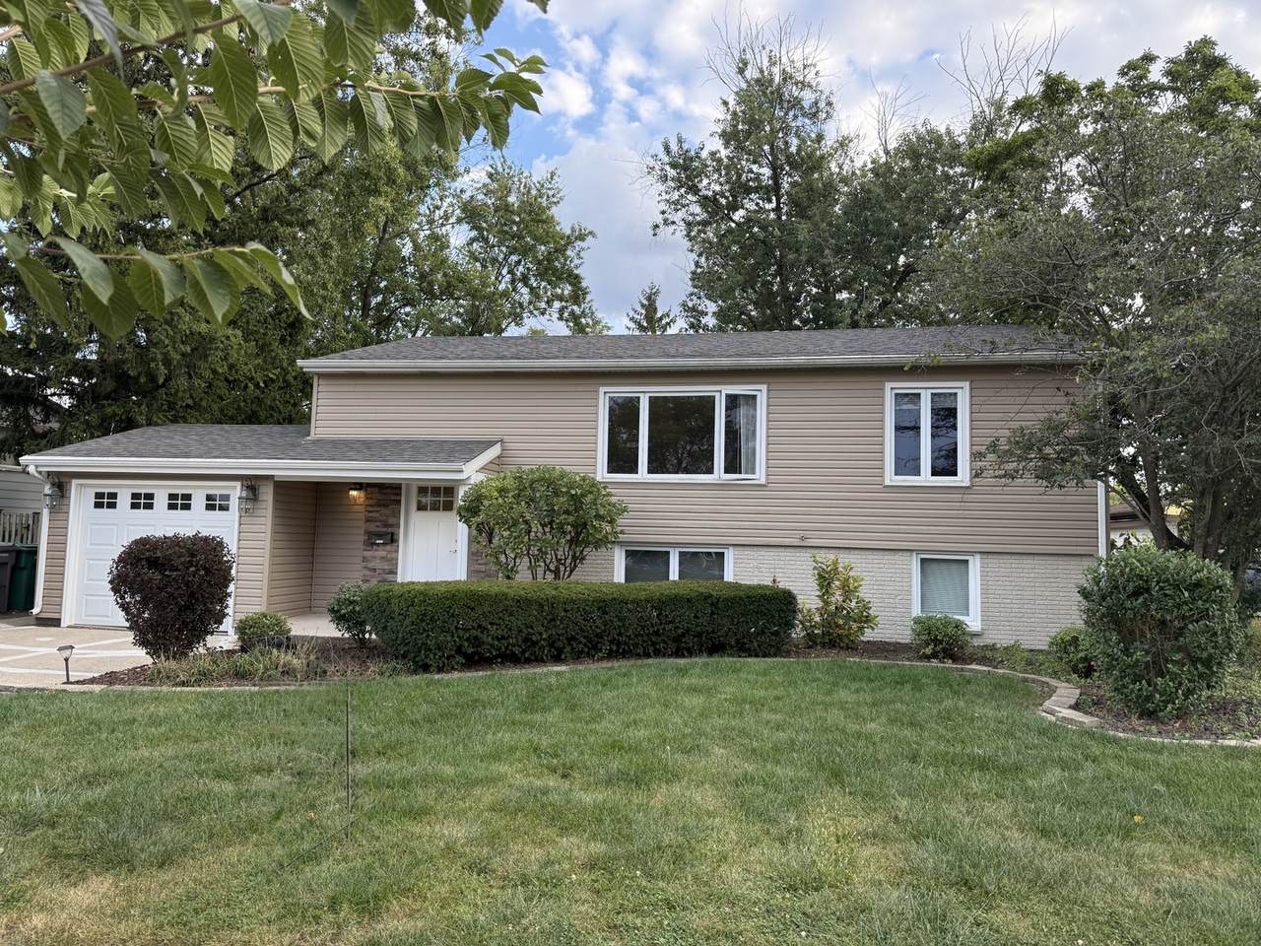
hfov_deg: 71.6
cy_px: 473
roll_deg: -1.3
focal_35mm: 24
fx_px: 874
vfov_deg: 56.8
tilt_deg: +5.1
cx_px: 630
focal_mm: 6.76
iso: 100
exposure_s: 1/467
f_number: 1.78
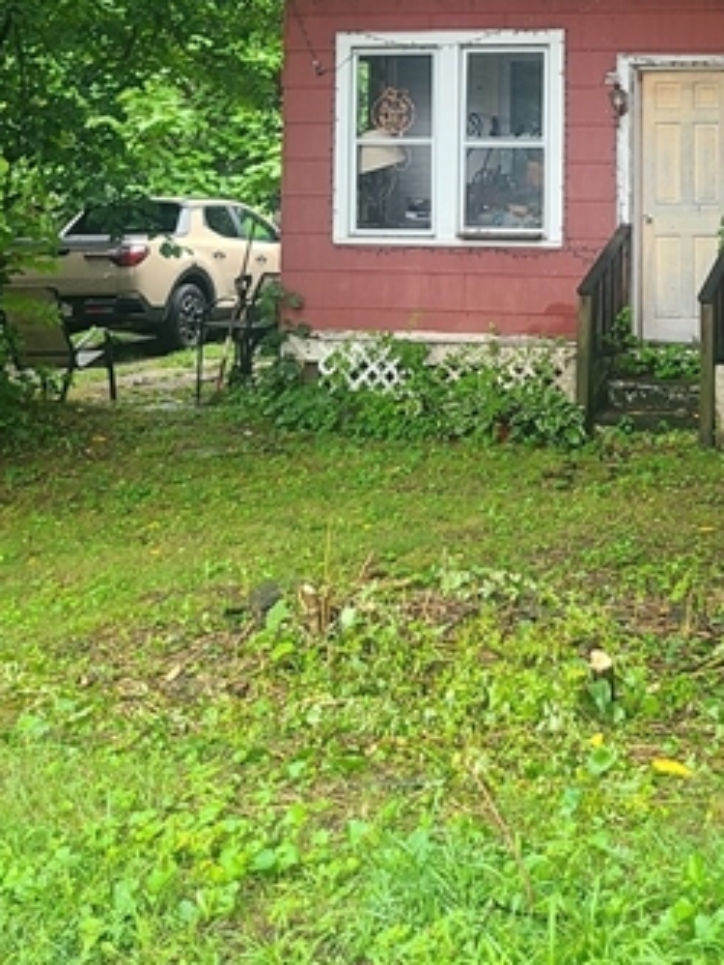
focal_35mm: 60
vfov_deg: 30.5
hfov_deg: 23.2
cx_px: 767
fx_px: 1672
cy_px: 61
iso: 50
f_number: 1.8
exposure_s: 1/60
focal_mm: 5.4
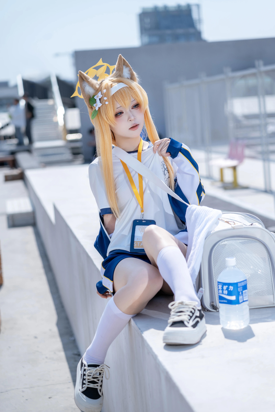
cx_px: 138
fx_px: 859
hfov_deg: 18.2
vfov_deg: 27.0
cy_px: 206
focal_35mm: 75
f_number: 2.8
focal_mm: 75
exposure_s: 1/4000
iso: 100
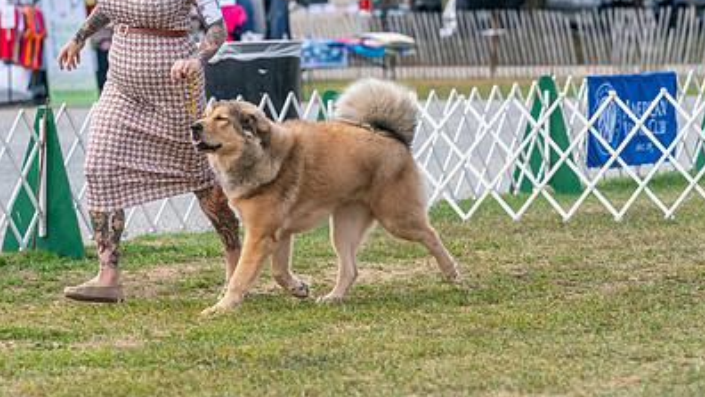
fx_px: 3777
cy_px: 2
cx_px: 288
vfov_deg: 6.0
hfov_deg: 10.7
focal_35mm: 202
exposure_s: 1/1250
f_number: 4
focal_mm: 113
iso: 320
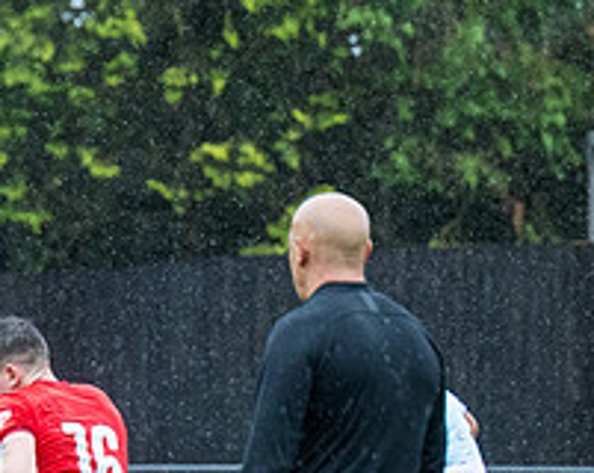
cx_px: -519
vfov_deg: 2.1
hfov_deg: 2.7
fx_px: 12581
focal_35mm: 717
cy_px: 777
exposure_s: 1/2000
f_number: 4
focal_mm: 155
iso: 1000
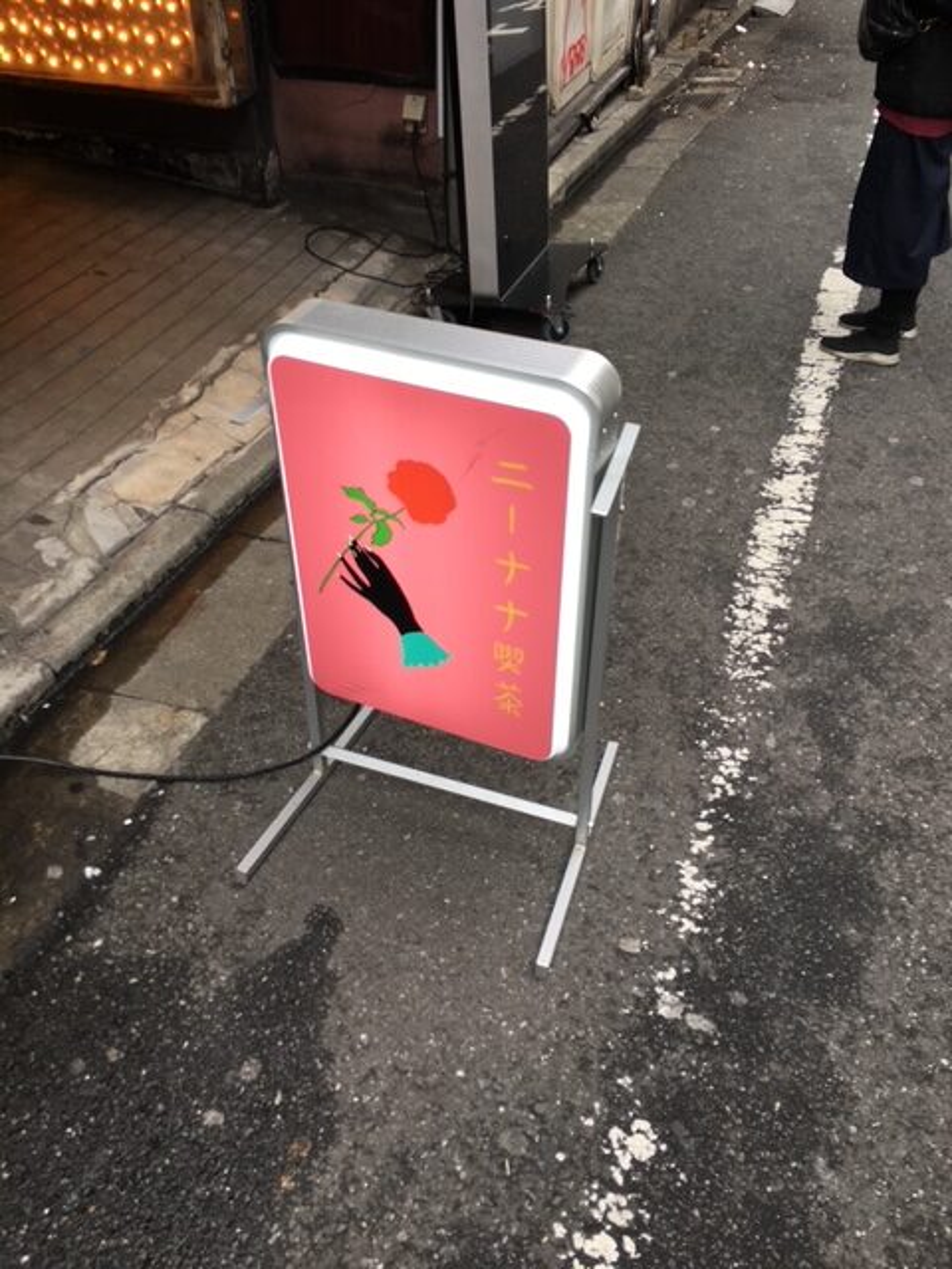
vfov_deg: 61.7
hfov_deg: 48.2
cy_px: 634
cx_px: 476
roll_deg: -1.7
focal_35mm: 29
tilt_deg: -39.4
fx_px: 1063
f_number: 2.2
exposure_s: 1/60
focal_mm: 4.15
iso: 25
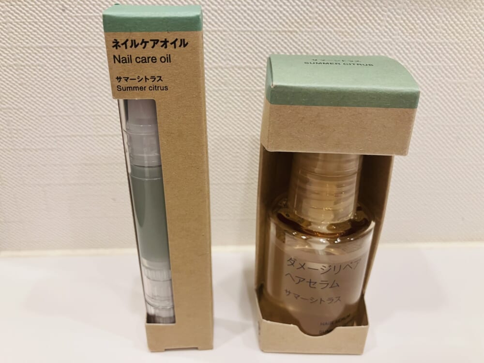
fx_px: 391
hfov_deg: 63.4
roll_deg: -1.0
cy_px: 182
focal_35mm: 28
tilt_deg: -27.8
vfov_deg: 49.7
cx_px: 242
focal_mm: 3.99
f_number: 1.8
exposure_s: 1/50
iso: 80
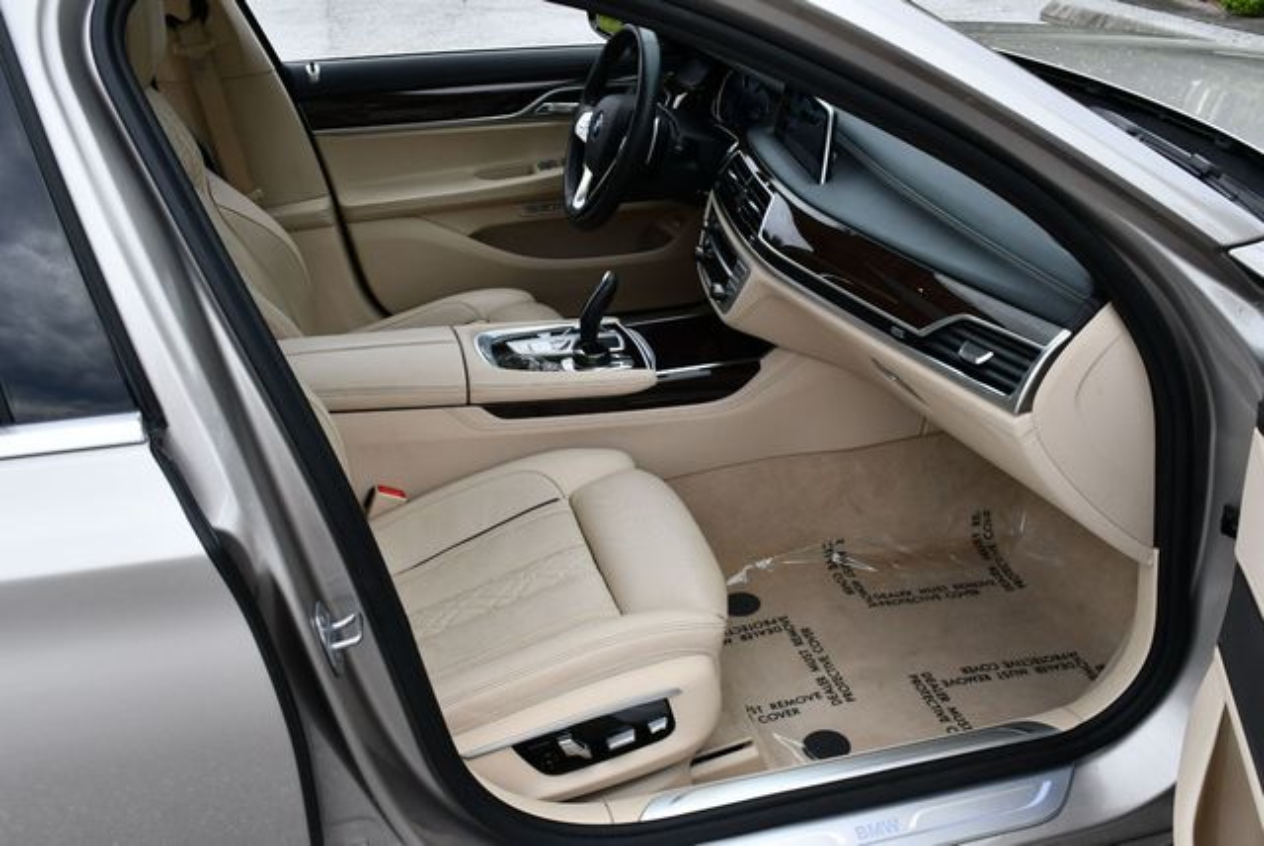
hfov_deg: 53.1
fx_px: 1265
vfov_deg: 36.9
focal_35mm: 36
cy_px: 423
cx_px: 632
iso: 360
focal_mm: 18
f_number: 5.6
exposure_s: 1/250
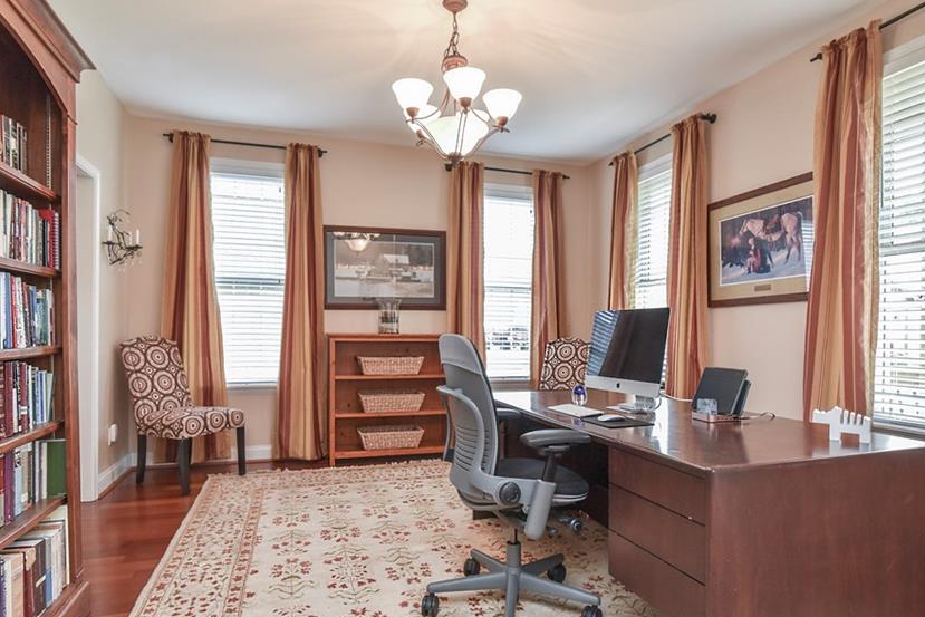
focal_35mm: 21
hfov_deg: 81.2
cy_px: 336
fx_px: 540
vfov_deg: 59.4
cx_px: 473
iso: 1250
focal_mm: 17
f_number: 8
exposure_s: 1/125
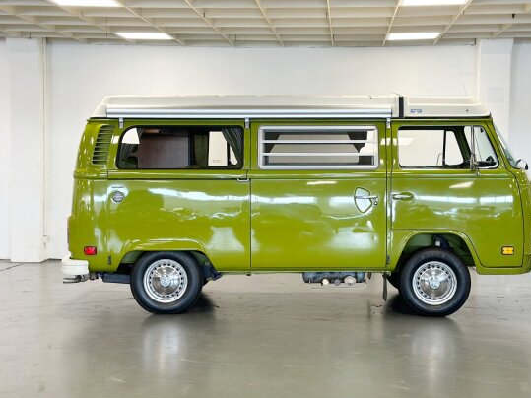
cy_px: 188
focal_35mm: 57
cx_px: 292
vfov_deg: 25.6
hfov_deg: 33.8
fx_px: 874
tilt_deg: -1.9
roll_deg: +0.1
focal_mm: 6.86
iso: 125
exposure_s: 1/96
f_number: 1.78
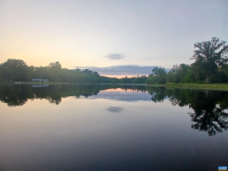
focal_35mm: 17
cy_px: 86
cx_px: 114
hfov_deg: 91.0
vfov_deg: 74.7
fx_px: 112
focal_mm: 1.4
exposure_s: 1/120
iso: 64
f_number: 2.2
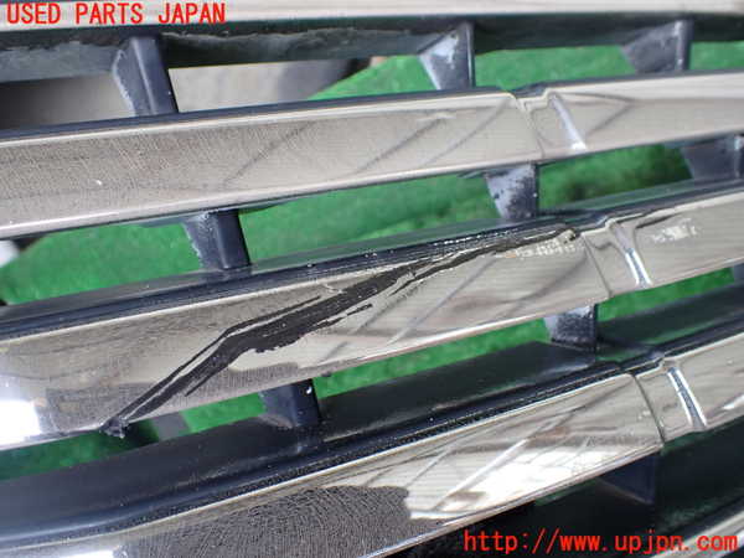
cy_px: 279
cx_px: 372
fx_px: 645
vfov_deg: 46.8
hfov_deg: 60.0
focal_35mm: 30
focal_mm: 5.4
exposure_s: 1/125
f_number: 2.3
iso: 250
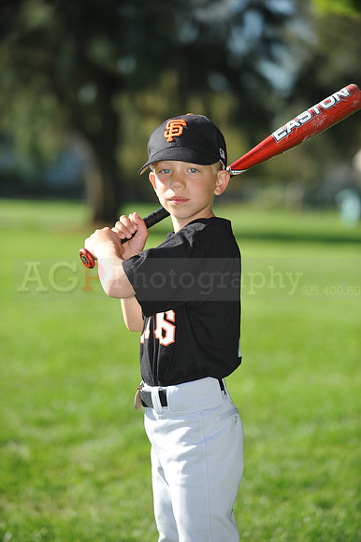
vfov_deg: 15.8
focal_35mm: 130
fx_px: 1958
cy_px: 271
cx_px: 180
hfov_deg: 10.5
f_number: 4
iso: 200
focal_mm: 130
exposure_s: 1/1000
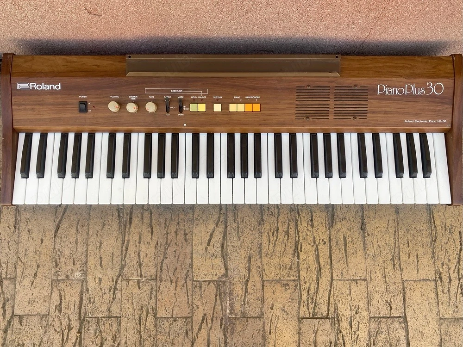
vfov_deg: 53.1
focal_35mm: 26
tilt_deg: -81.2
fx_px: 348
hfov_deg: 67.3
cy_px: 174
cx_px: 232
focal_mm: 4.25
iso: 32
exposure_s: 1/191
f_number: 1.8
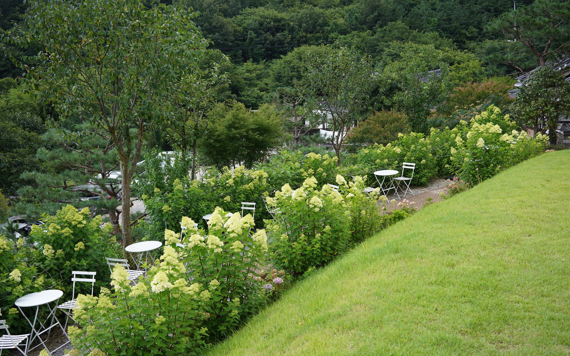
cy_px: 189
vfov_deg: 35.3
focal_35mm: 36
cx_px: 286
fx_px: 559
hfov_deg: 54.0
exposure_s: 1/100
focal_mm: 35
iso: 100
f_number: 5
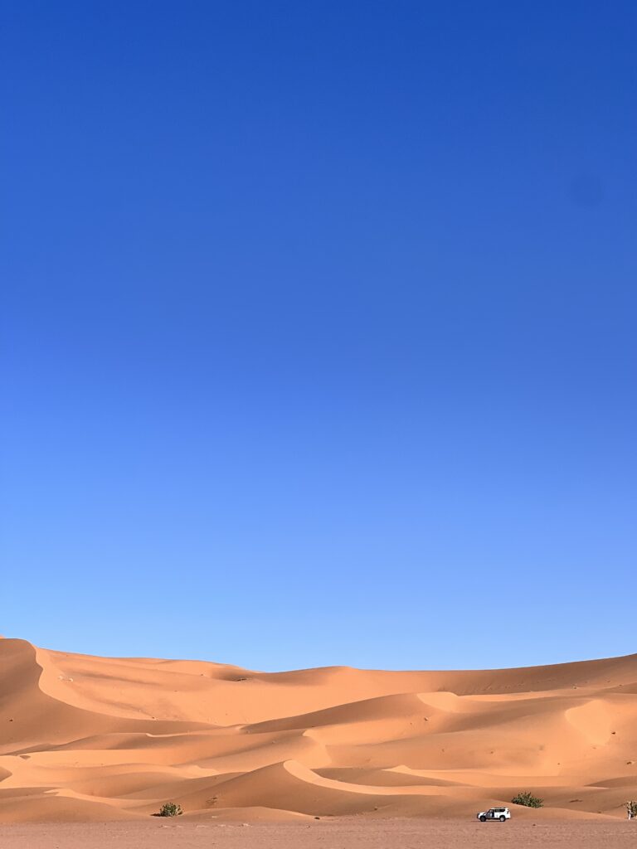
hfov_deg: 19.1
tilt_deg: +12.6
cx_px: 318
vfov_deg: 25.3
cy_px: 424
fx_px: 1889
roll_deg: +1.1
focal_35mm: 77
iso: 32
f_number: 2.8
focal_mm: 9
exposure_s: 1/1064
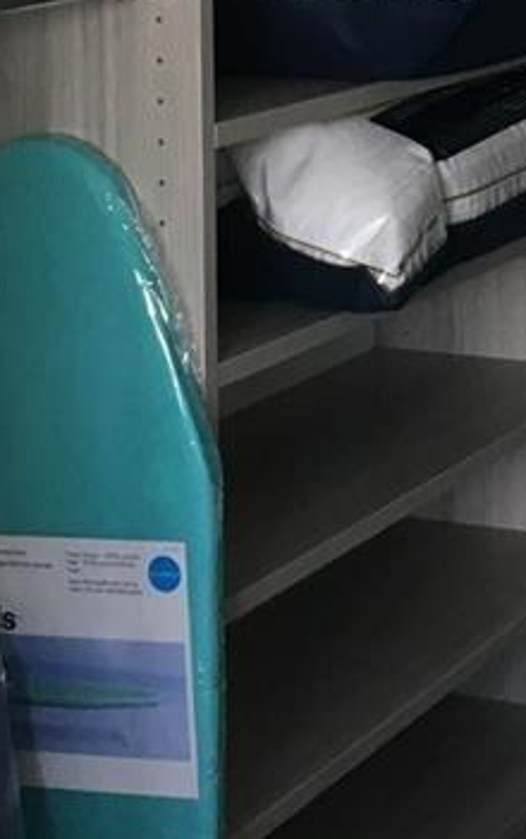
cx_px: 681
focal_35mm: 105
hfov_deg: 12.1
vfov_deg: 18.9
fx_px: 2403
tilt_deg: -2.4
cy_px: -110
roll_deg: +1.1
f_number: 2.2
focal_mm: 4.15
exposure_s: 1/30
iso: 64
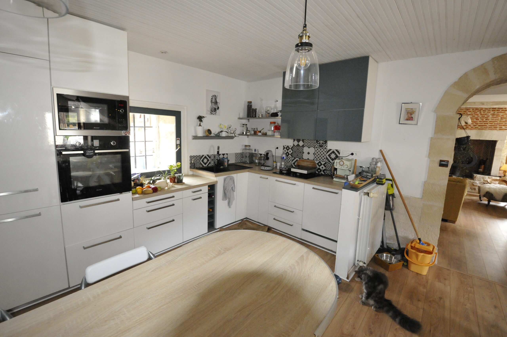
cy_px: 168
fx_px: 211
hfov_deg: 100.5
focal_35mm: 15
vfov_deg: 77.2
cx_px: 254
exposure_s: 1/60
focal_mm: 10
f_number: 6.3
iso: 3200
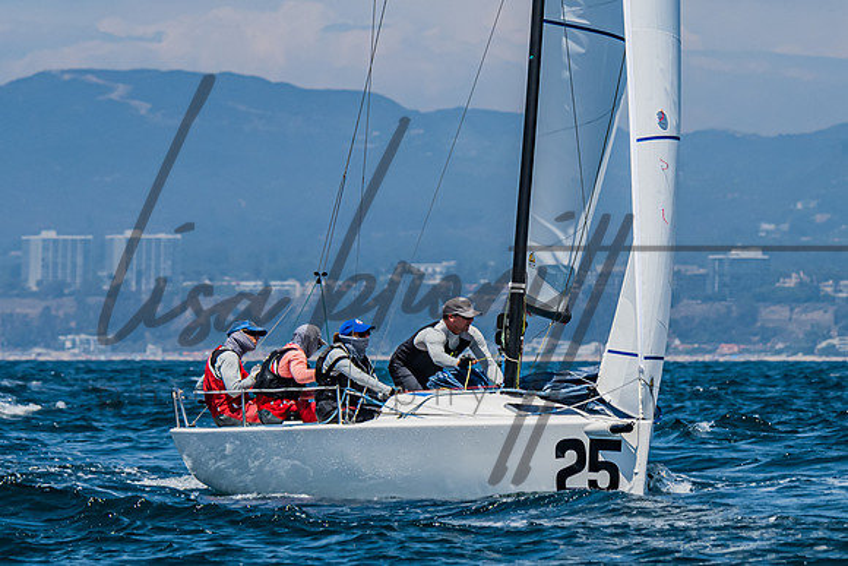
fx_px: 8494
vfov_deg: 3.8
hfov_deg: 5.7
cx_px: 347
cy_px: 113
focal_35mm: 361
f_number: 6.3
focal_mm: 175
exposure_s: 1/2500
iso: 400
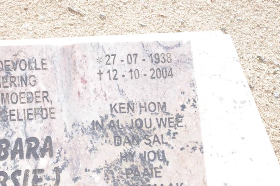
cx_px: 77
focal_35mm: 76
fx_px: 590
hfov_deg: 26.4
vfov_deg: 17.8
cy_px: 131
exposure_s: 1/125
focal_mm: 35
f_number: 11
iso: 800
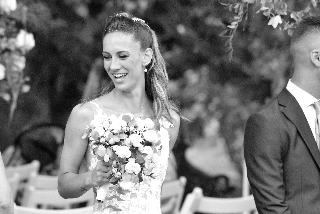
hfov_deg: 5.7
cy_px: 117
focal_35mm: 359
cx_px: 139
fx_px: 3192
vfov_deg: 3.8
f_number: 10
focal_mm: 300
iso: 1000
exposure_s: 1/320
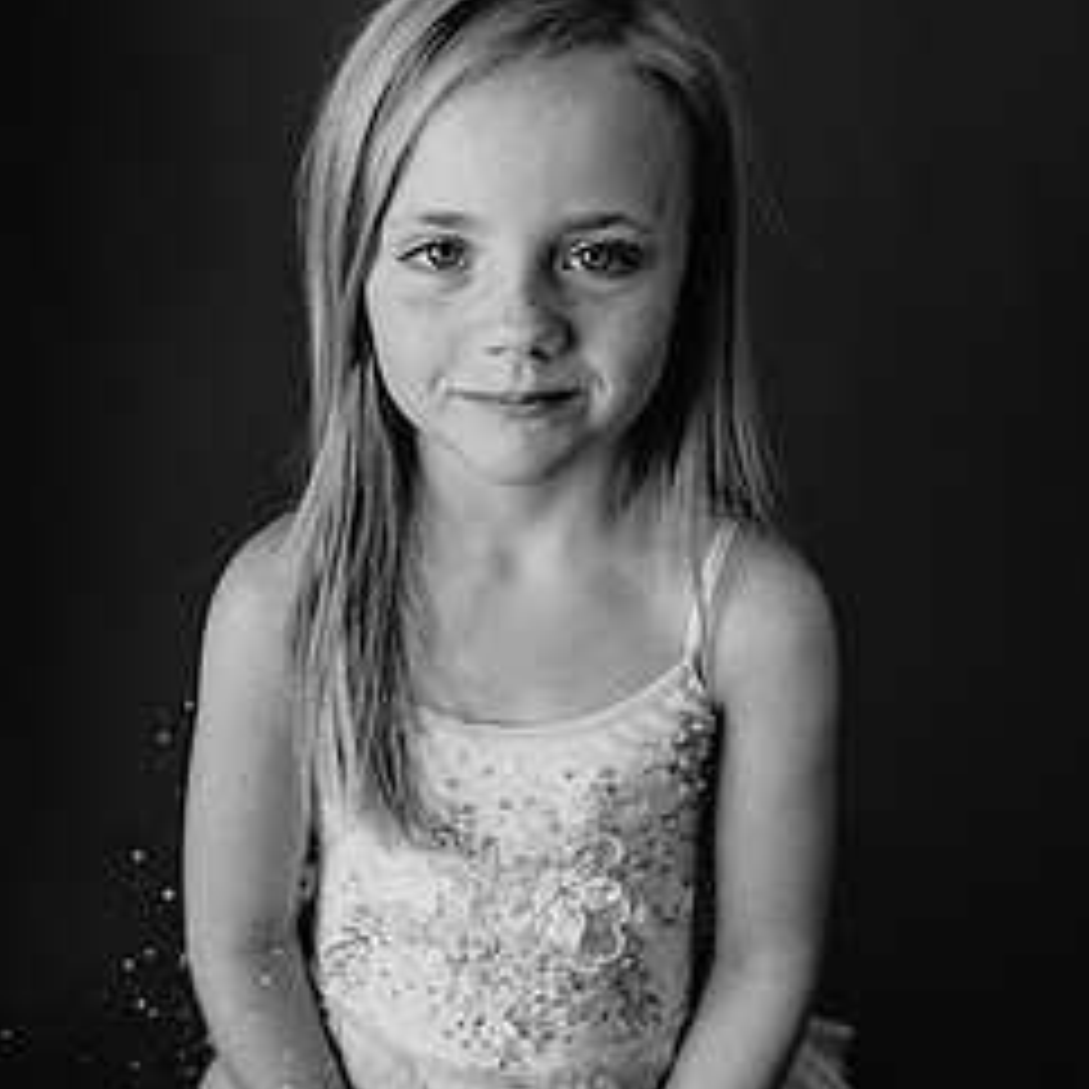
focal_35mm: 38
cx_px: 526
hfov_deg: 43.9
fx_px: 1353
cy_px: 490
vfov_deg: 43.8
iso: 100
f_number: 2.8
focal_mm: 24
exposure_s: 1/160
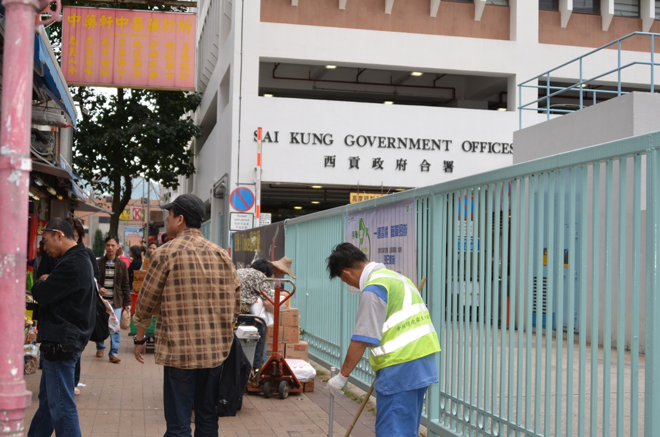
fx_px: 933
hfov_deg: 39.0
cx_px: 330
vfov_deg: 26.4
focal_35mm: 51
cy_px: 218
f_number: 4
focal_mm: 34
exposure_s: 1/250
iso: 100
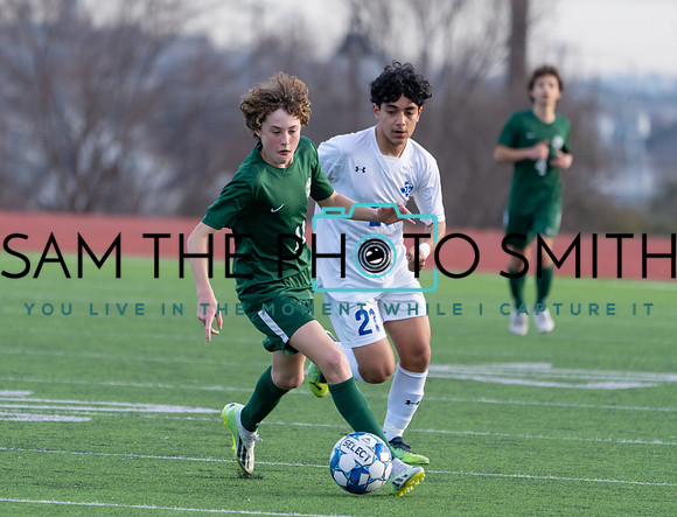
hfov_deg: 3.9
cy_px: 243
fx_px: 9847
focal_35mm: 500
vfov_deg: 3.0
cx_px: 284
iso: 1000
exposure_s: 1/1250
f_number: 5.6
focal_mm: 376
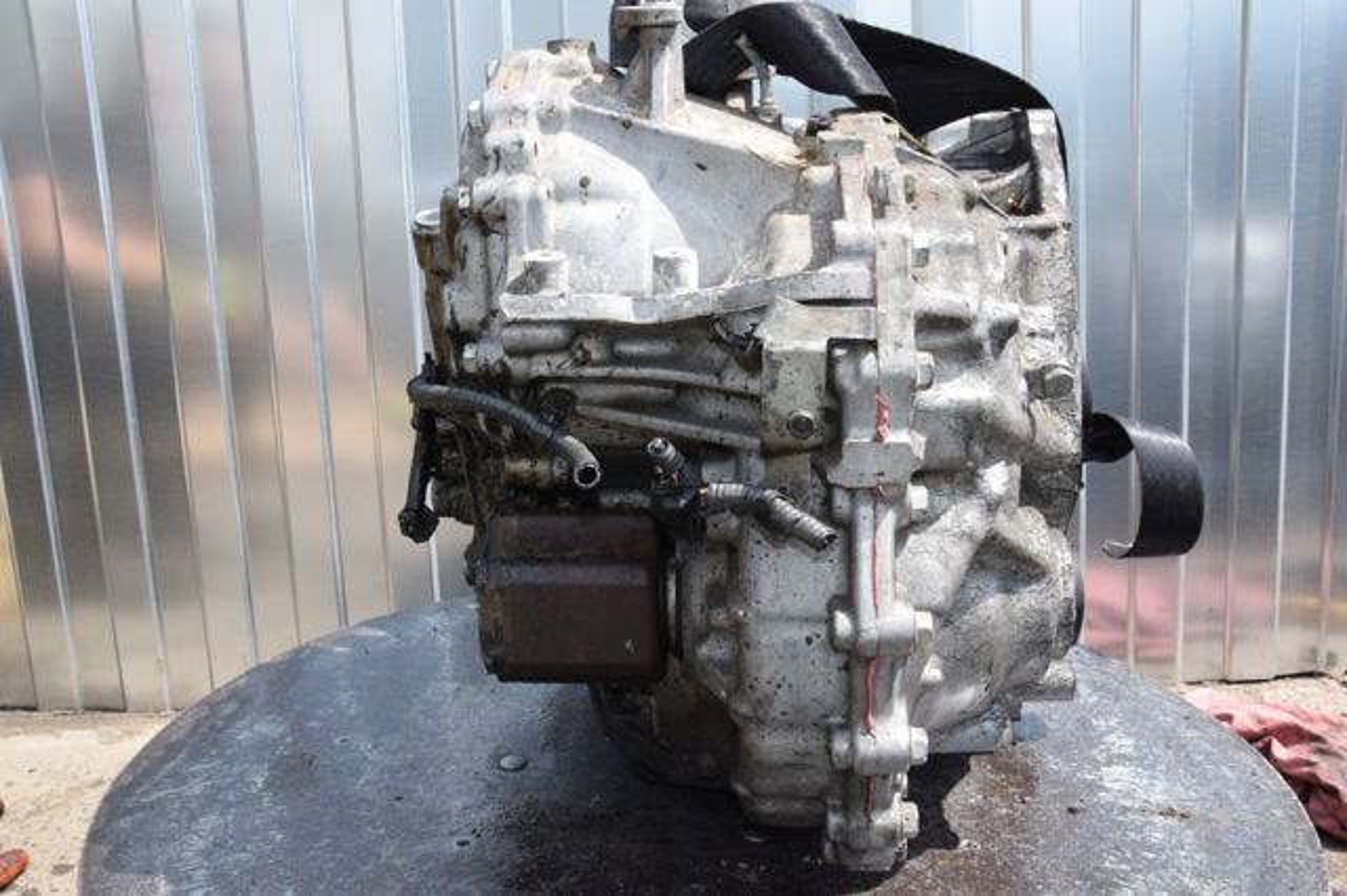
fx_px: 1234
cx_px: 674
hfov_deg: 57.2
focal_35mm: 33
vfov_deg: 39.9
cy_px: 448
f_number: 16
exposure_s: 1/200
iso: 800
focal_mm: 22
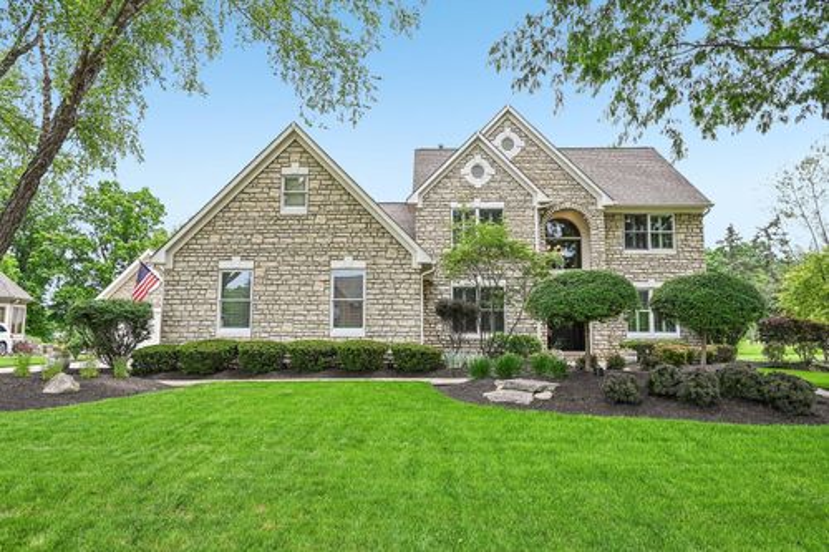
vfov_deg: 58.3
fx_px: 495
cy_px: 276
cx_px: 414
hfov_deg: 79.9
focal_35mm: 22
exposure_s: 1/1500
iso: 400
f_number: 4
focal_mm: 21.5
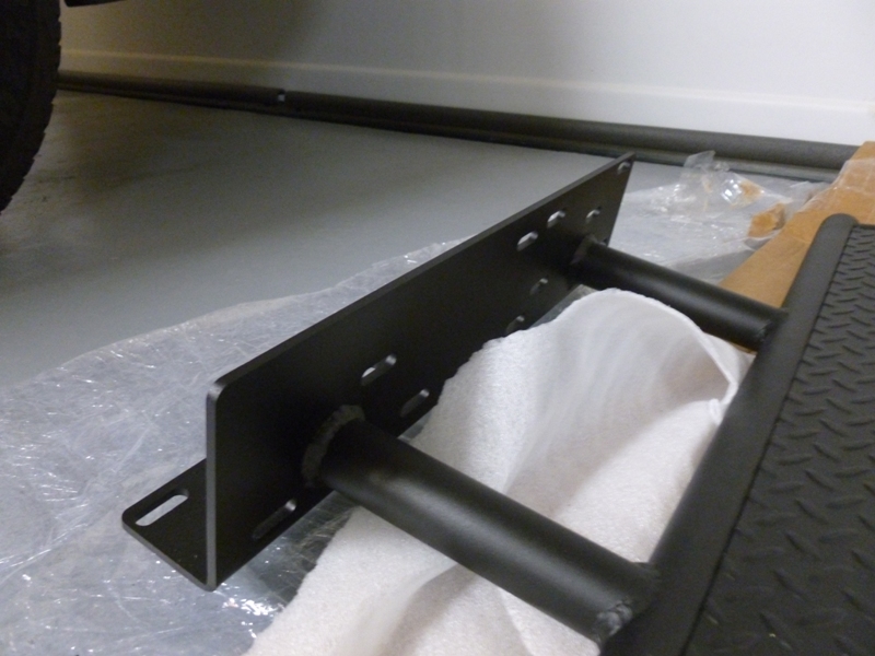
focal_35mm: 28
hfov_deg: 63.4
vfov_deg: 49.7
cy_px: 328
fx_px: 708
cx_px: 438
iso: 640
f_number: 3.3
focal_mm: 5
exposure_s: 1/8
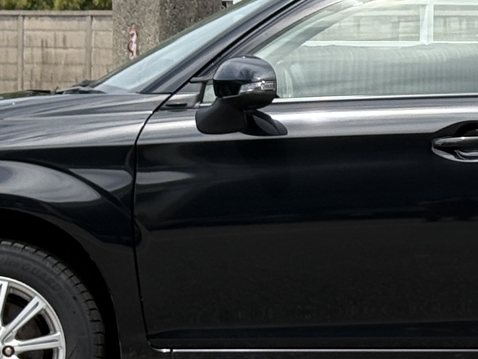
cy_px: 86
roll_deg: +0.3
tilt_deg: -0.6
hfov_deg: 10.1
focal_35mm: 195
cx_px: 489
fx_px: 2693
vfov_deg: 7.6
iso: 100
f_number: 1.78
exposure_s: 1/3378
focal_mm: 6.76
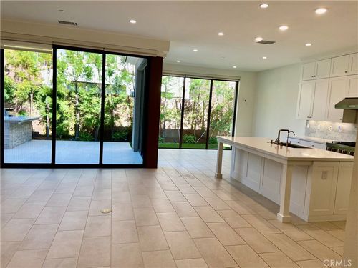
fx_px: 269
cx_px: 179
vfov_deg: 53.1
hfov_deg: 67.3
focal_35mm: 26
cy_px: 134
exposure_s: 1/135
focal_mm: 4.25
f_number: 1.8
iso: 32
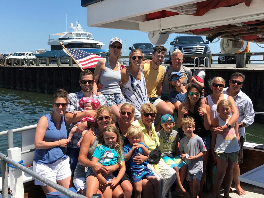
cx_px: 132
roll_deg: +0.2
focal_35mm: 28
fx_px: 214
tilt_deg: -4.8
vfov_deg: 49.7
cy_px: 99
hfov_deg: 63.4
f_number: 1.8
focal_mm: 3.99
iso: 20
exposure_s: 1/2398
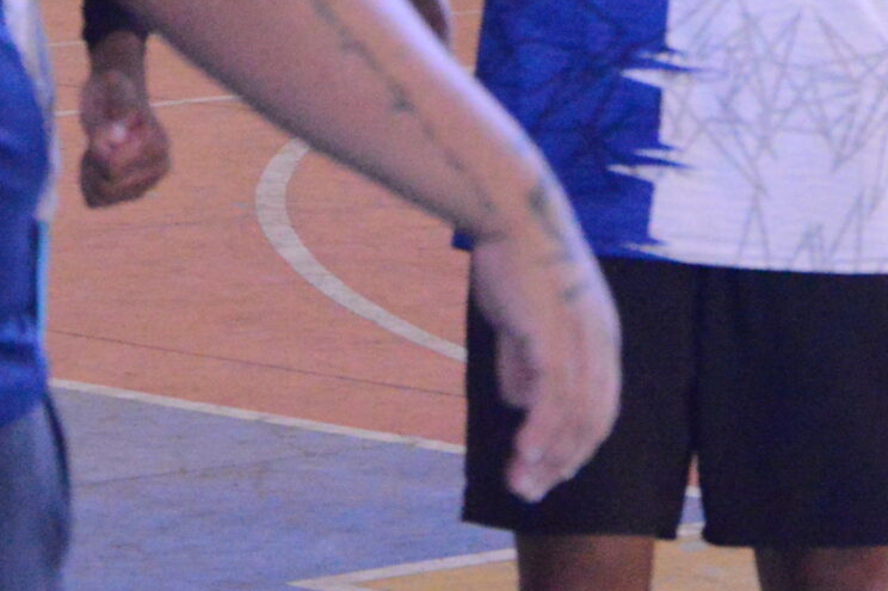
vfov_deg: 4.3
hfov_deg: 6.4
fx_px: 7888
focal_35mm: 320
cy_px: -297
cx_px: 544
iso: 6400
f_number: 5.3
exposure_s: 1/320
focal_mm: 62
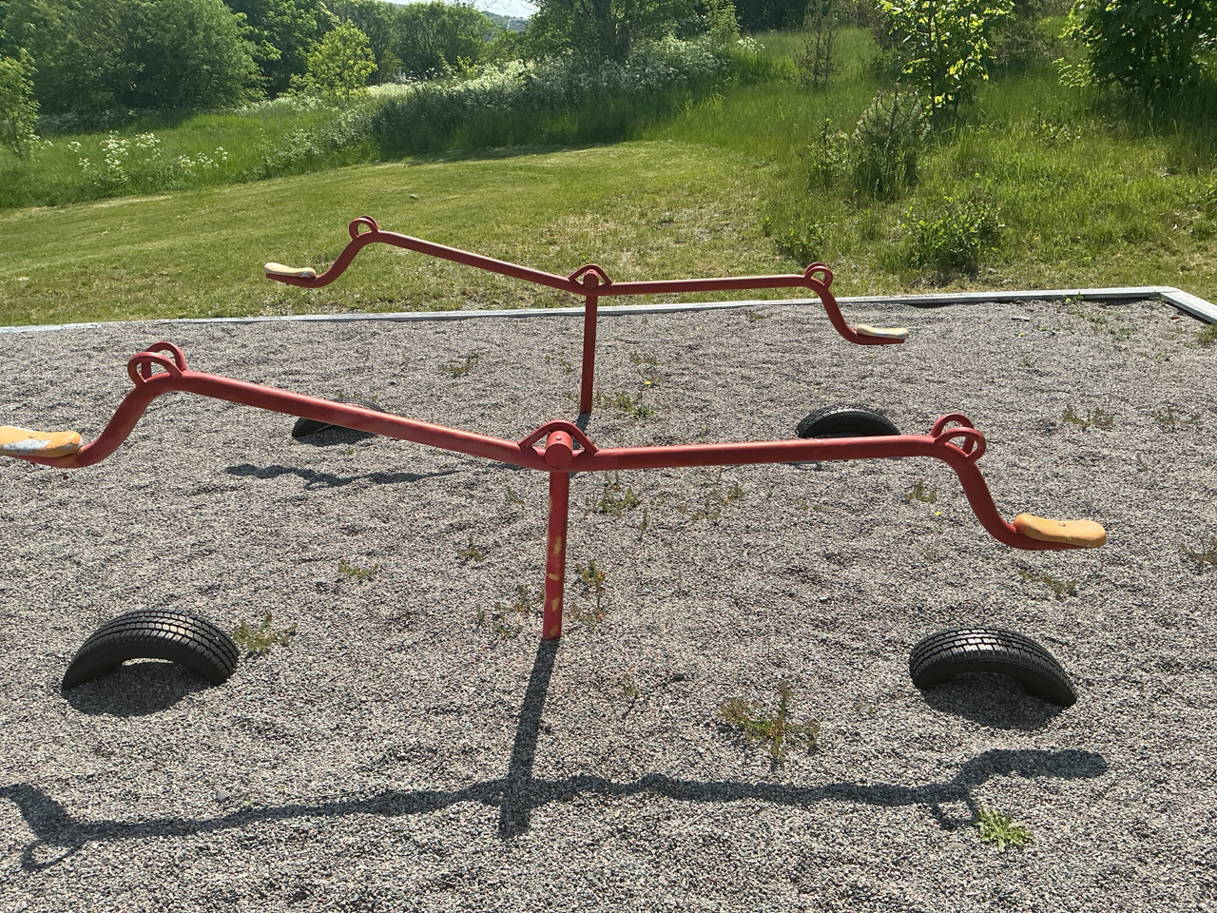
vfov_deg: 48.2
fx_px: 1020
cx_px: 608
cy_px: 456
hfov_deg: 61.7
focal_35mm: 29
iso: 25
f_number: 1.8
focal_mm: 3
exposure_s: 1/1675
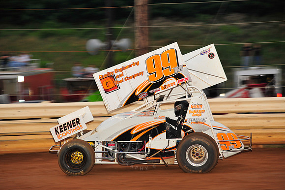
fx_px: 1345
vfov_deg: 8.1
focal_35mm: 170
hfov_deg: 12.1
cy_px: 95
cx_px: 142
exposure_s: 1/320
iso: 800
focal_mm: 170
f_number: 6.3
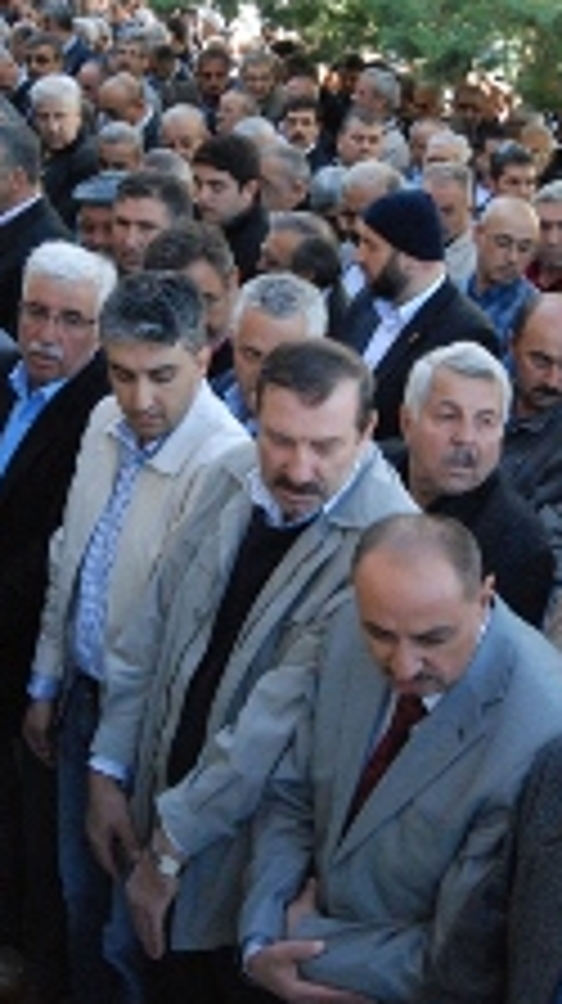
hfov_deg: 21.0
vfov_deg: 36.4
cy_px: 360
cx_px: 225
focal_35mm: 57
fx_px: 1514
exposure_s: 1/250
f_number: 8
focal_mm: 18
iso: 1600
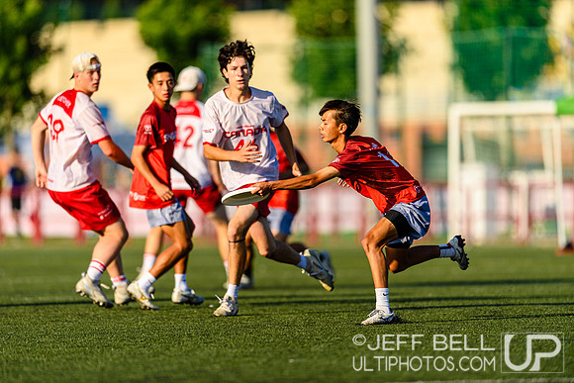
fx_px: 6379
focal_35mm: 400
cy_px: 192
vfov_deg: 3.4
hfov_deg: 5.2
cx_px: 287
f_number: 3.2
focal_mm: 400
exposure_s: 1/1600
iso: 100
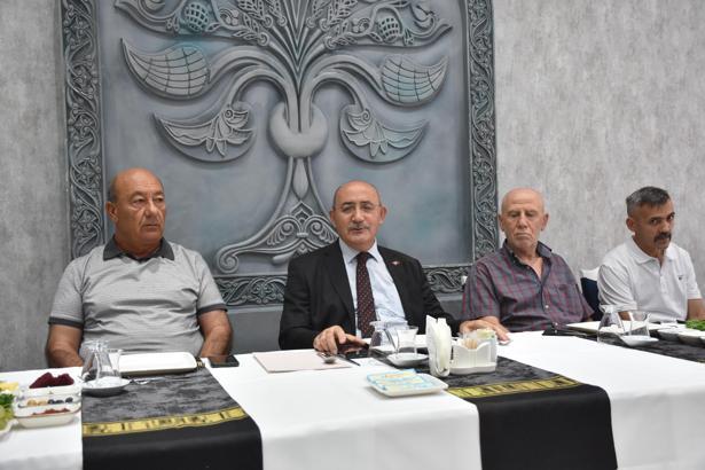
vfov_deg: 33.0
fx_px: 793
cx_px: 352
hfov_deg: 47.9
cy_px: 235
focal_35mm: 40
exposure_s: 1/100
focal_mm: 27
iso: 800
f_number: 5
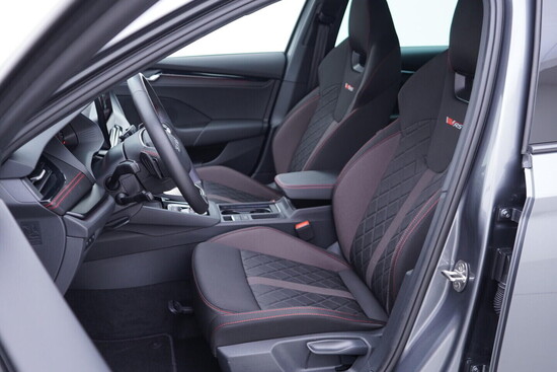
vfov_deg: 36.9
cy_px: 186
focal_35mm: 36
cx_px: 278
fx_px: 557
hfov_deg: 53.1
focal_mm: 24
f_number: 2.8
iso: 250
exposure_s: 1/40
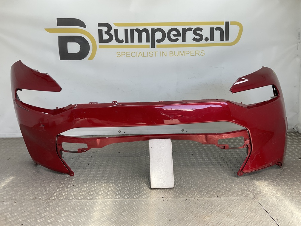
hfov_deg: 61.7
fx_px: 252
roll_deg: -1.4
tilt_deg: -11.7
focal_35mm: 29
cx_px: 150
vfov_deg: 48.2
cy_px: 113
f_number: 1.8
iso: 16
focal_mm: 3
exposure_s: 1/247
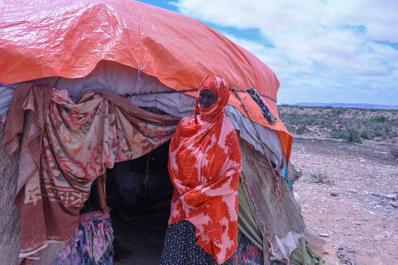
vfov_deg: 43.6
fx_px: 332
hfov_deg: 61.9
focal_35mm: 30
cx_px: 199
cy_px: 132
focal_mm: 20
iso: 720
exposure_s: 1/5000
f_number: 5.6
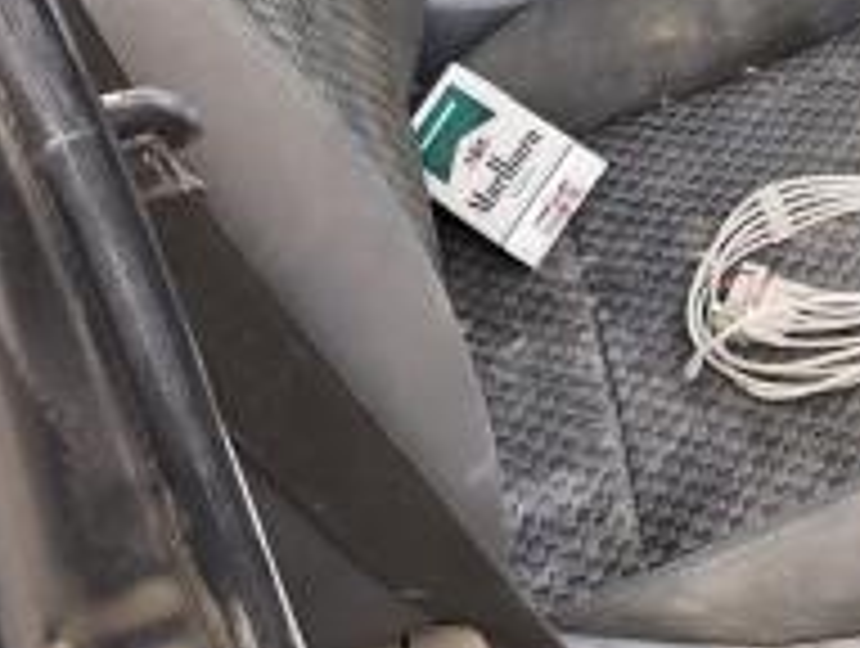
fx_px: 2912
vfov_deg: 11.9
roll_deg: -4.1
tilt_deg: -23.7
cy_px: -450
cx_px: 1288
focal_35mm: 117
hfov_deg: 15.5
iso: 20
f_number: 1.8
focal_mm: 3.99
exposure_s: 1/120
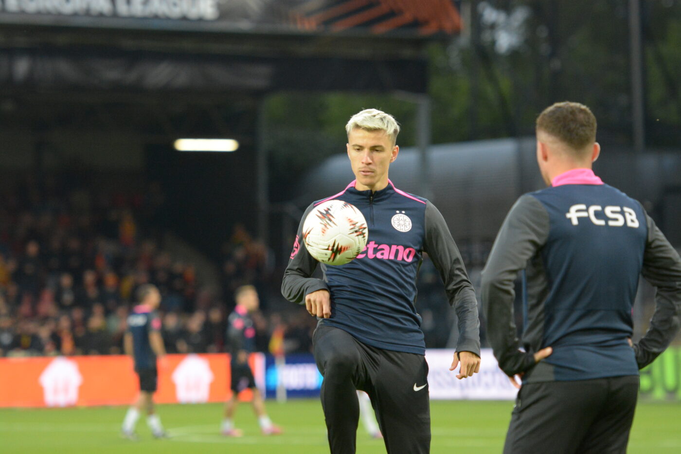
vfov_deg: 6.5
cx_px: 340
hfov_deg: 9.8
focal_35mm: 210
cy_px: 227
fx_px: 3972
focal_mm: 140
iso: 2500
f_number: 2.8
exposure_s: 1/1000
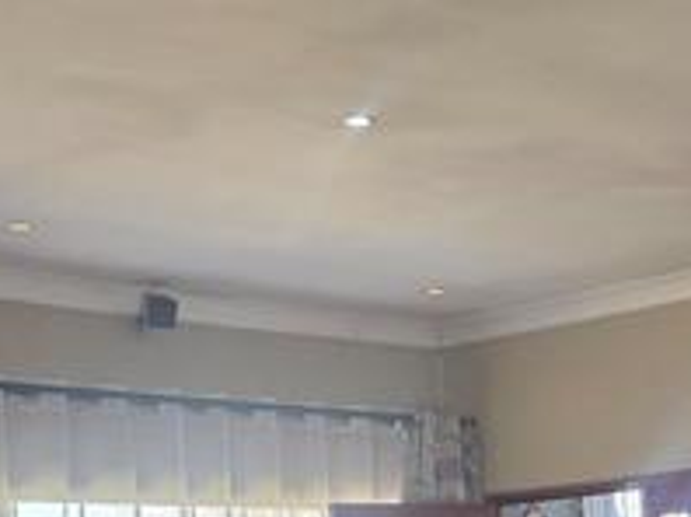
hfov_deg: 20.7
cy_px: 709
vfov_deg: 15.0
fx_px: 1854
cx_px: 611
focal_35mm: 93
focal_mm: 6.3
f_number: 1.7
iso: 40
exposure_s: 1/101
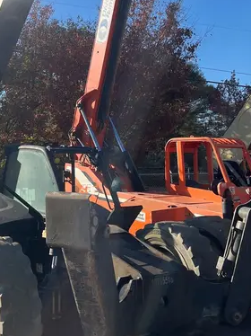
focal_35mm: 51
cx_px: 58
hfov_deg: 28.1
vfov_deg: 36.7
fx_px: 494
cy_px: 89
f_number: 1.6
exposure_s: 1/2571
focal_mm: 5.1
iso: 50
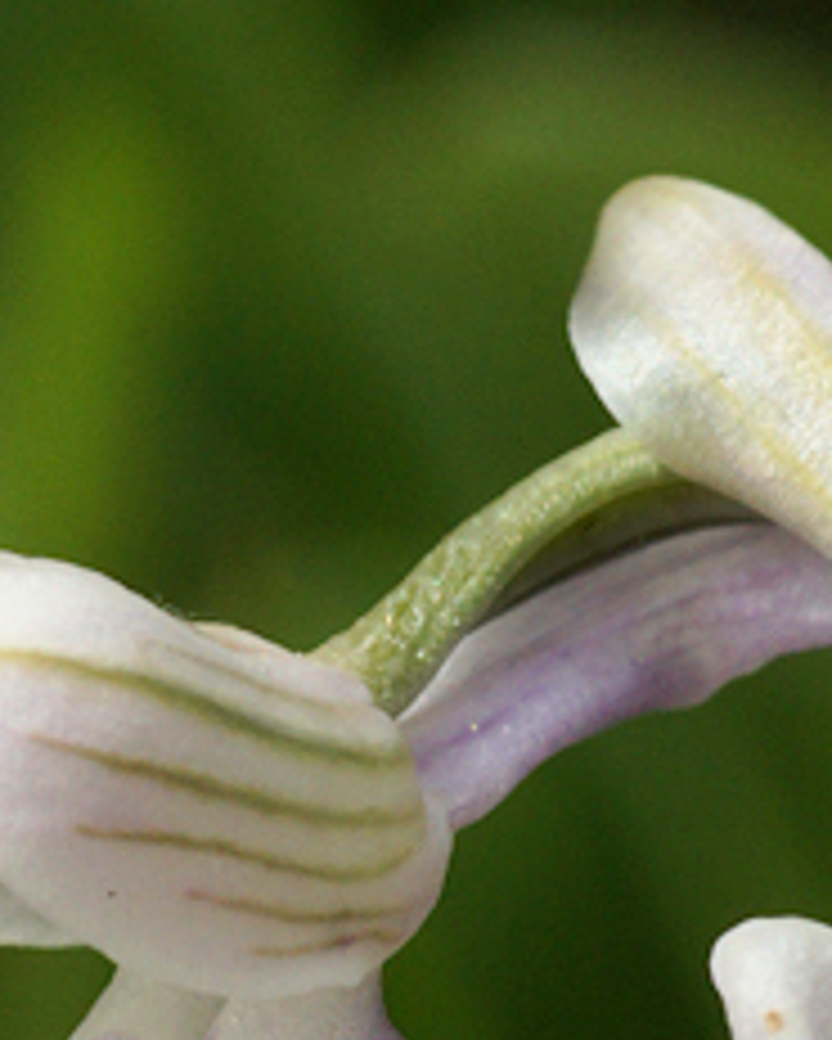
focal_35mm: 438
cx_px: 450
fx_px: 13473
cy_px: 1562
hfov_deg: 3.5
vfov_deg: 4.4
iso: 500
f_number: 16
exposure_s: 1/160
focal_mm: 90
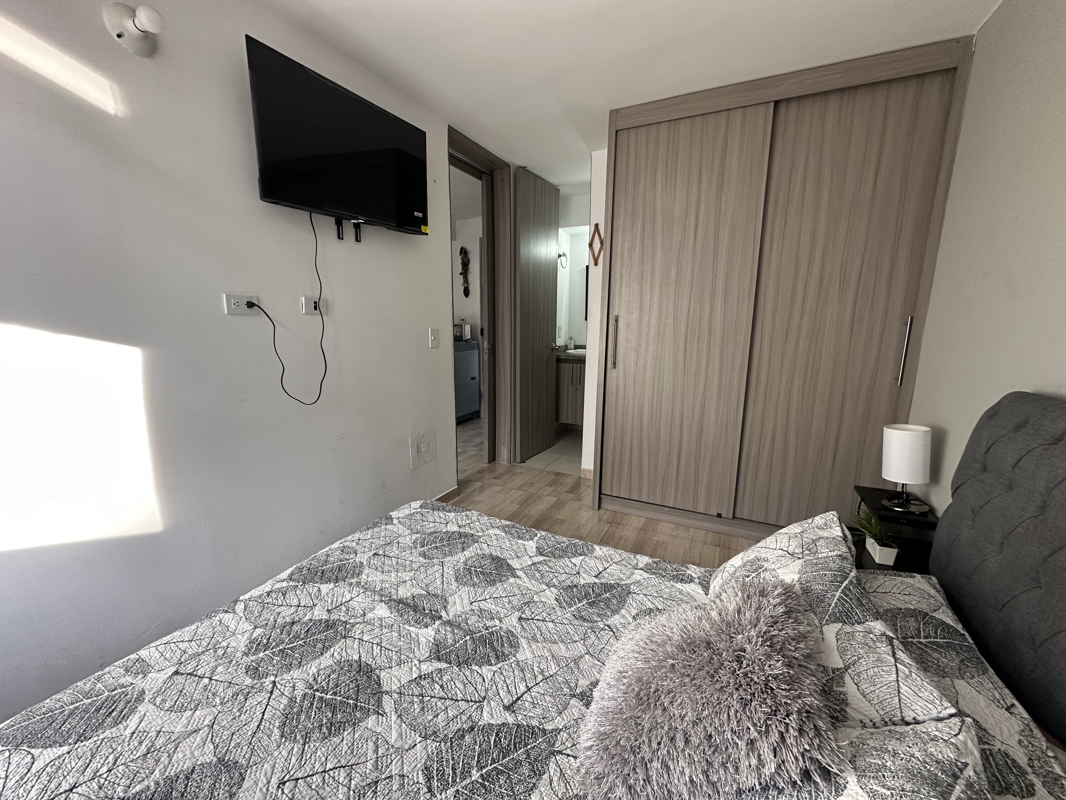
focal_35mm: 14
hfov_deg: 102.1
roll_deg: -0.3
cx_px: 533
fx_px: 431
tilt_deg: -11.2
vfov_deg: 85.7
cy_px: 400
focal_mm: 2.22
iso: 200
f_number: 2.2
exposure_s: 1/99
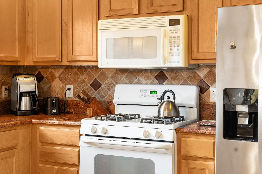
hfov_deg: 36.4
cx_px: 131
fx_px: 398
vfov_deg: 24.7
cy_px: 87
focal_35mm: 55
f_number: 5.6
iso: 400
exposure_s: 1/13
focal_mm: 54.7
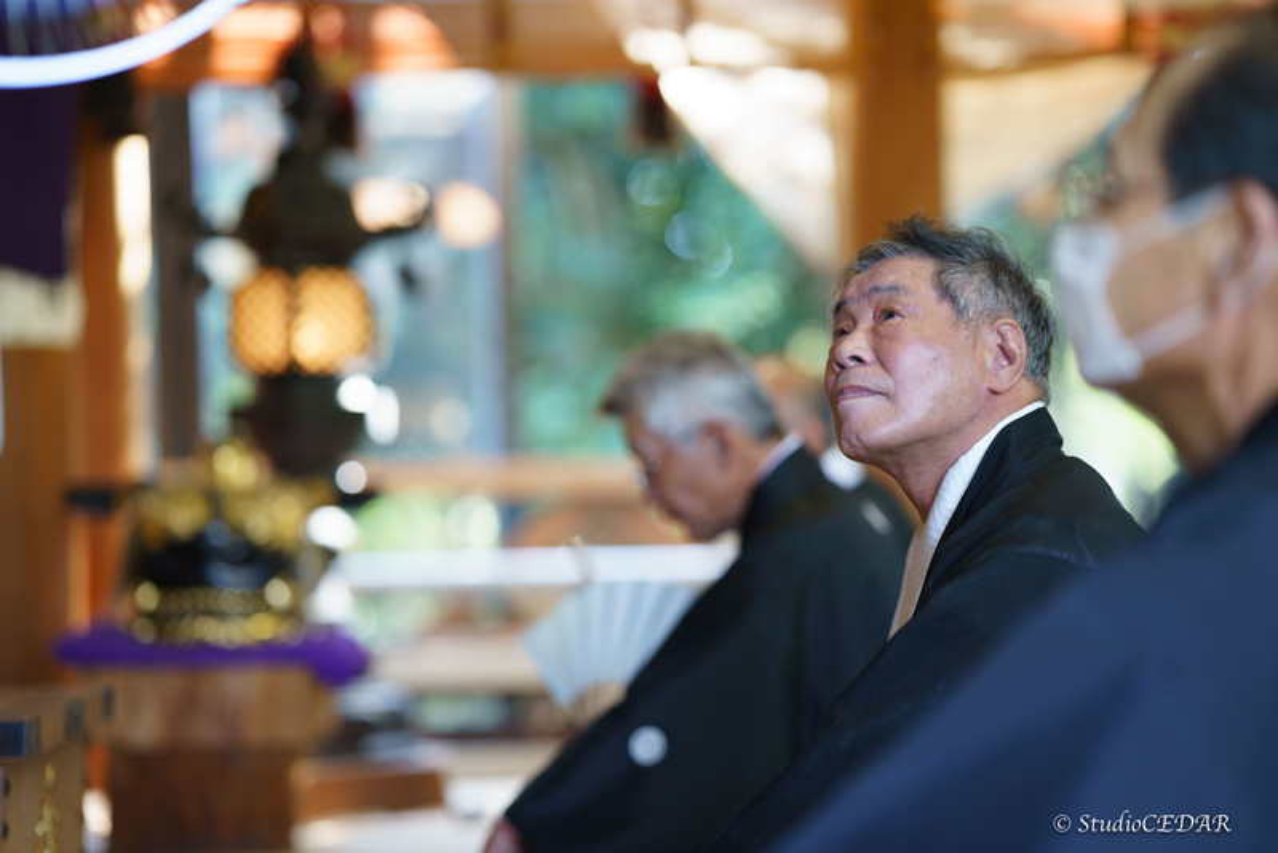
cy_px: 426
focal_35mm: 85
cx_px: 639
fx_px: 3018
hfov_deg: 23.9
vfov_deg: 16.1
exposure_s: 1/100
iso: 320
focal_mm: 85
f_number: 1.6
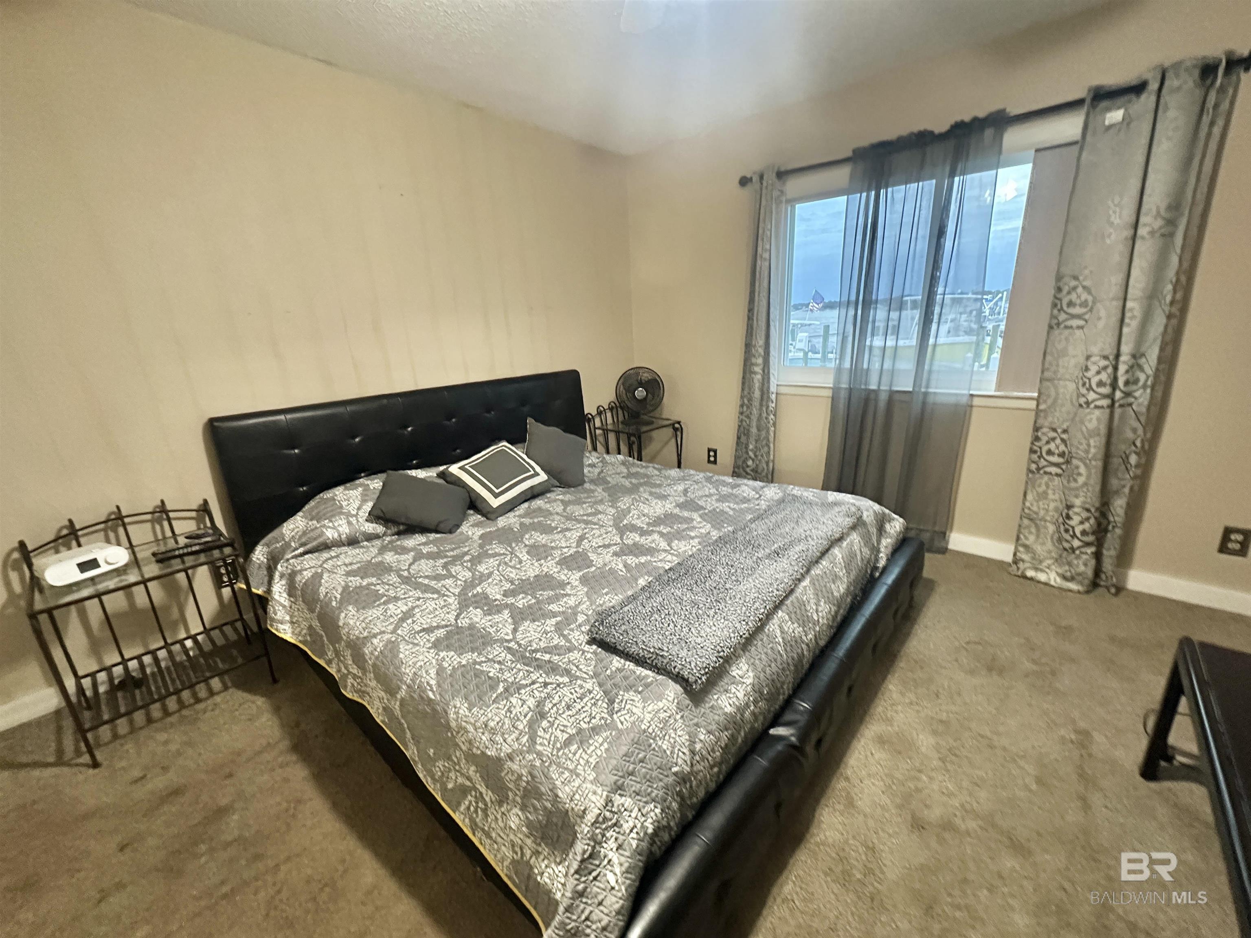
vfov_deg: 85.7
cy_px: 469
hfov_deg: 102.1
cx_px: 626
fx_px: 506
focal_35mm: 14
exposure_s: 1/60
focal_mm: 2.22
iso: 800
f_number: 2.2
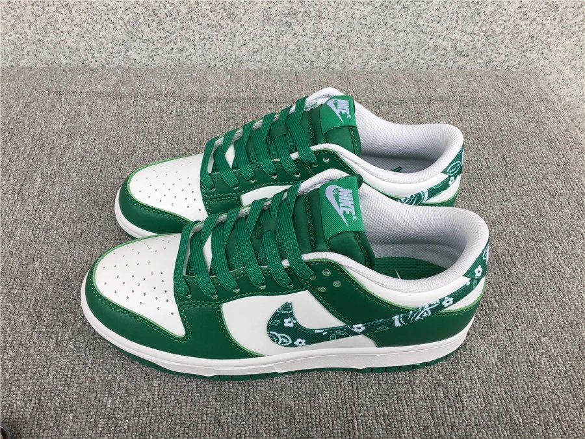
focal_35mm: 31
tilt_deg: -46.2
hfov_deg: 58.4
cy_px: 220
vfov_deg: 45.4
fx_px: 524
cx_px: 292
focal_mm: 3.3
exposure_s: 1/100
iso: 32
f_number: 2.4
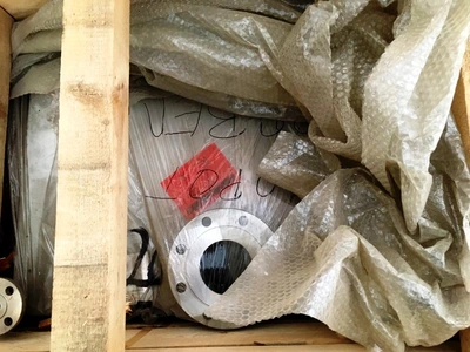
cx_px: 235
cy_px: 176
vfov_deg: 48.2
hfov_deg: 61.7
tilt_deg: -82.8
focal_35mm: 29
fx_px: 394
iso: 200
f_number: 2.2
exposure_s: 1/30
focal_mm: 4.15
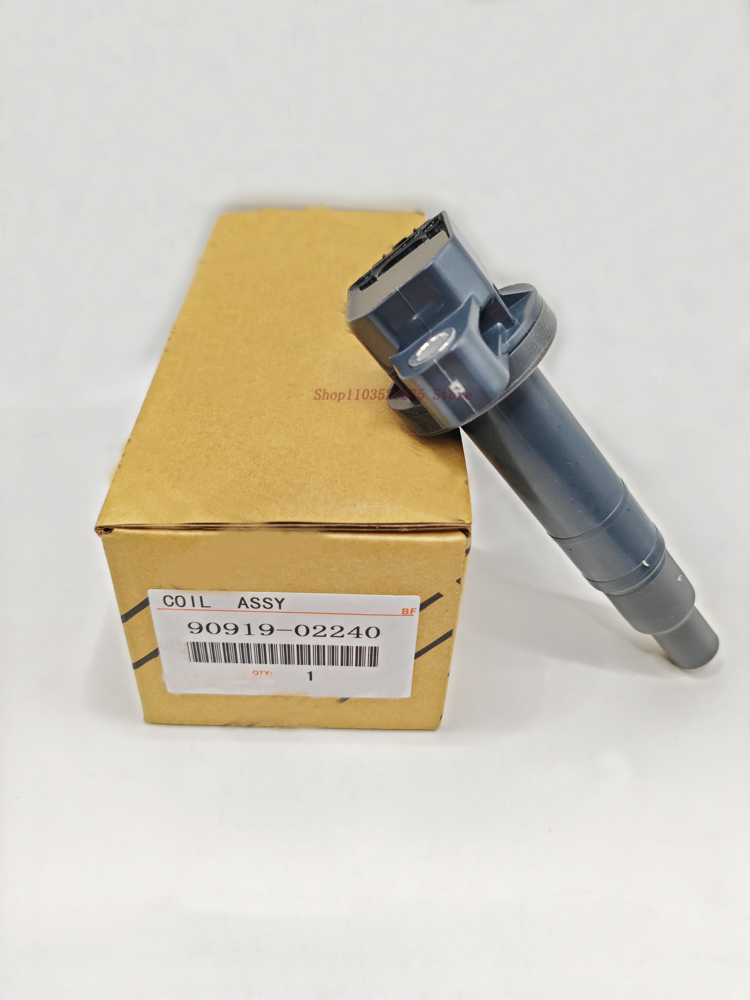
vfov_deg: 65.3
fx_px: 780
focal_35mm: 27
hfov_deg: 51.4
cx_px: 375
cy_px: 500
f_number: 1.9
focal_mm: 6.12
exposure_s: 1/100
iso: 320
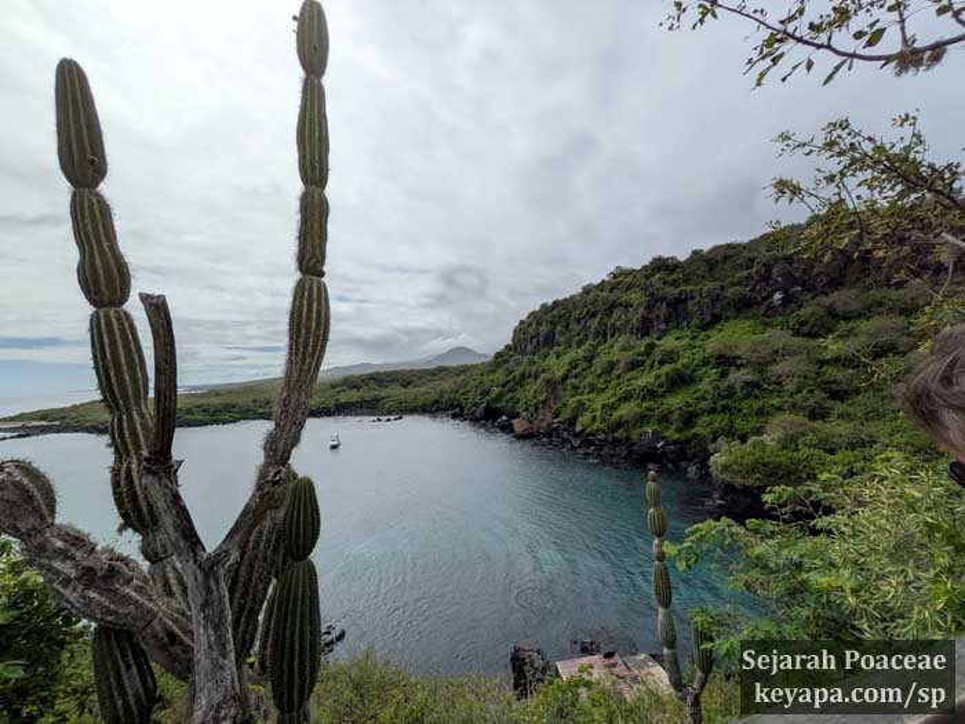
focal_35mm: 14
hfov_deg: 102.1
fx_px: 390
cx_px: 482
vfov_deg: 85.7
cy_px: 362
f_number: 2.2
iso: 52
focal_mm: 1.83
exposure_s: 1/6410
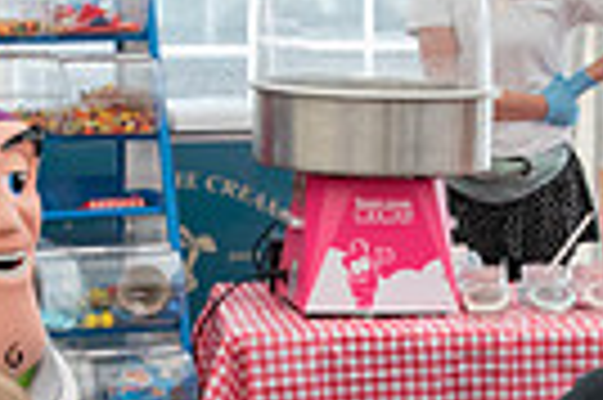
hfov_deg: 13.5
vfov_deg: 8.9
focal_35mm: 152
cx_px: 410
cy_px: 465
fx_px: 2543
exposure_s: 1/80
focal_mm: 35
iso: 1250
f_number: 8
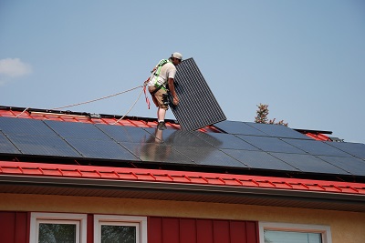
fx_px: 1065
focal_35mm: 105
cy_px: 122
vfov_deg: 13.1
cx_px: 182
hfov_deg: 19.4
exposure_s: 1/500
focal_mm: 70
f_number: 5.6
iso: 140
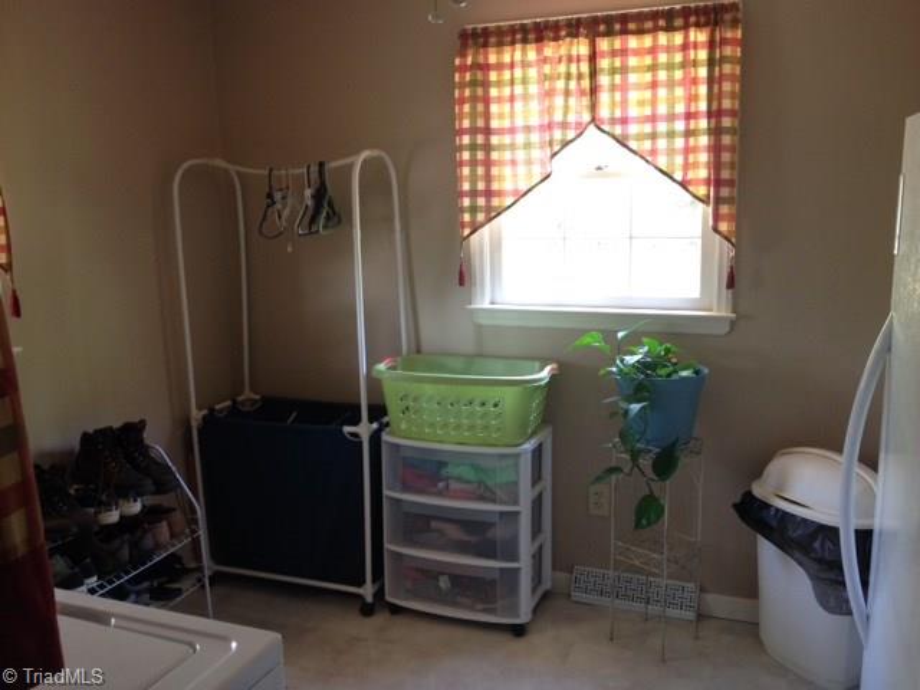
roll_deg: +0.9
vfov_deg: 40.7
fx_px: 930
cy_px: 345
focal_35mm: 35
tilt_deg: -10.8
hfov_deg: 52.6
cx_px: 460
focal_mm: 4.28
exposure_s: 1/20
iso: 80
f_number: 2.4
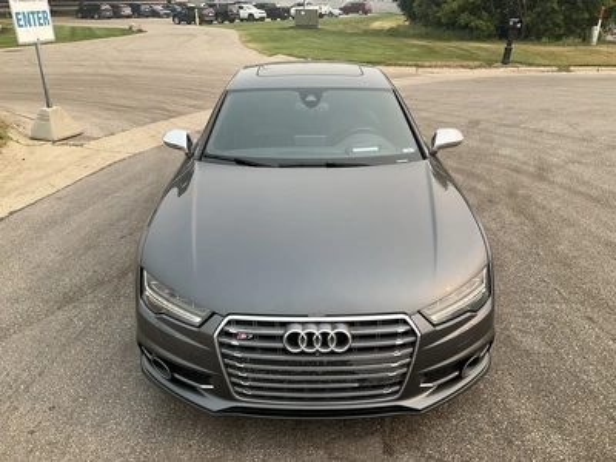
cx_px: 308
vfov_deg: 48.2
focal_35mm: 29
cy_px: 231
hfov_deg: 61.7
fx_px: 516
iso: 25
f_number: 1.8
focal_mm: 3
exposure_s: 1/700
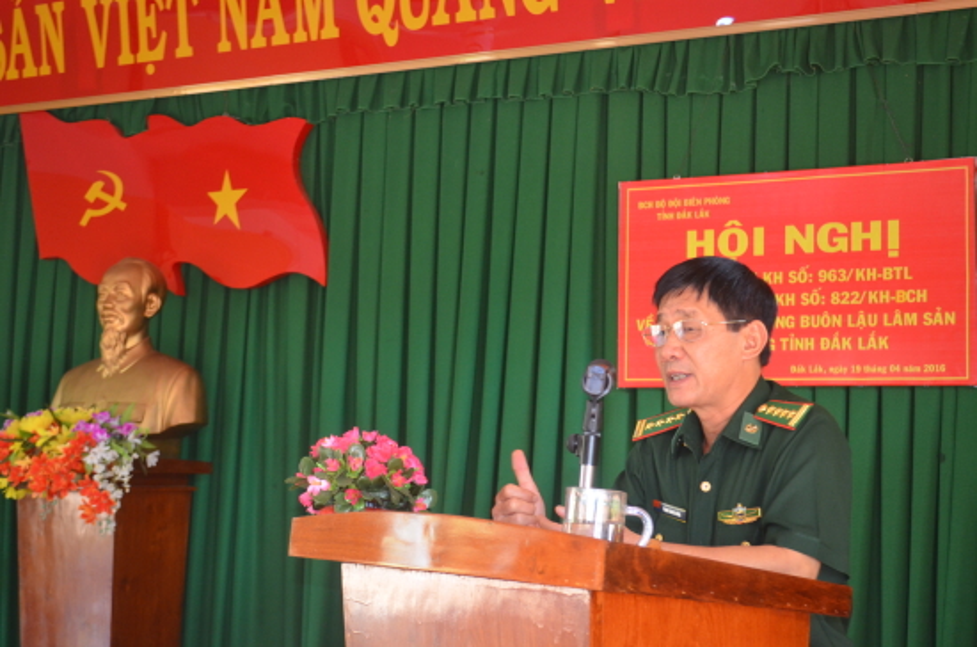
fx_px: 1462
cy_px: 324
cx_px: 488
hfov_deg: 36.9
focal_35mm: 54
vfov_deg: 24.9
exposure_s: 1/60
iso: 1250
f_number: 5
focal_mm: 36
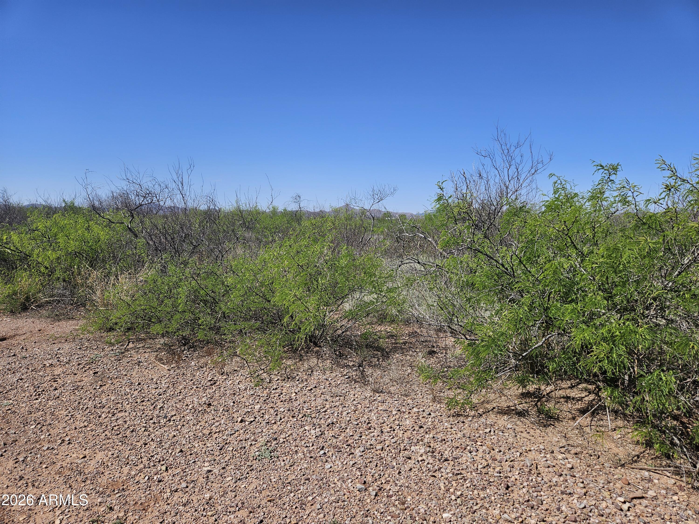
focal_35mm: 23
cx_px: 350
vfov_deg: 58.9
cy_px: 262
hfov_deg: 73.9
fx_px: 464
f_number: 1.8
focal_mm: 5.4
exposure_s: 1/2430
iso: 25
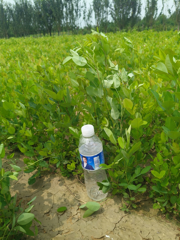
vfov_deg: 67.3
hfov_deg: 53.1
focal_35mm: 26
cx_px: 90
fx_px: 180
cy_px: 120
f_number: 1.8
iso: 80
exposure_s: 1/1878
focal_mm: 4.84
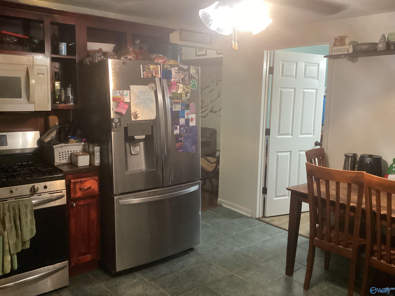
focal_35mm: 31
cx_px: 198
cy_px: 148
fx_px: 354
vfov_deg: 45.4
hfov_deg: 58.4
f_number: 2.4
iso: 400
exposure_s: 1/40
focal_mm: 3.3
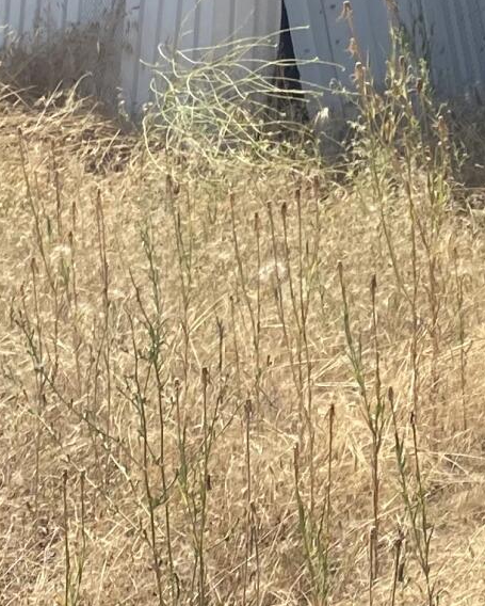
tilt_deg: +7.1
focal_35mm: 134
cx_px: 621
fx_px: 2402
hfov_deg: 11.3
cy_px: -274
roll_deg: +1.2
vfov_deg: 13.6
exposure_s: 1/2755
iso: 32
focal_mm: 4.25
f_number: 1.8
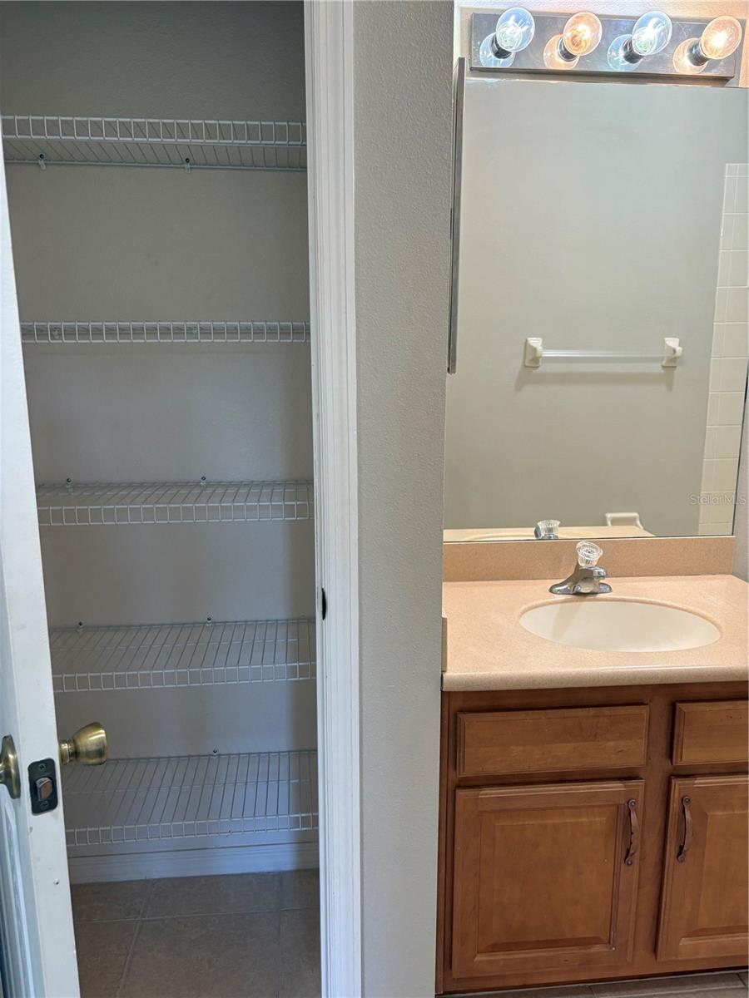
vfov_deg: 67.3
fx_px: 750
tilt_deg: -11.2
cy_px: 499
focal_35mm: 26
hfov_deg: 53.1
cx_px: 374
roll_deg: -0.8
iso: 125
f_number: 1.6
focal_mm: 5.96
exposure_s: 1/60
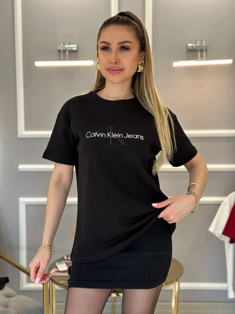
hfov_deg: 30.3
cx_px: 118
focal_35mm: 48
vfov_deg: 39.7
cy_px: 157
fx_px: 434
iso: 100
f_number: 1.78
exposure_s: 1/121
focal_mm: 6.86
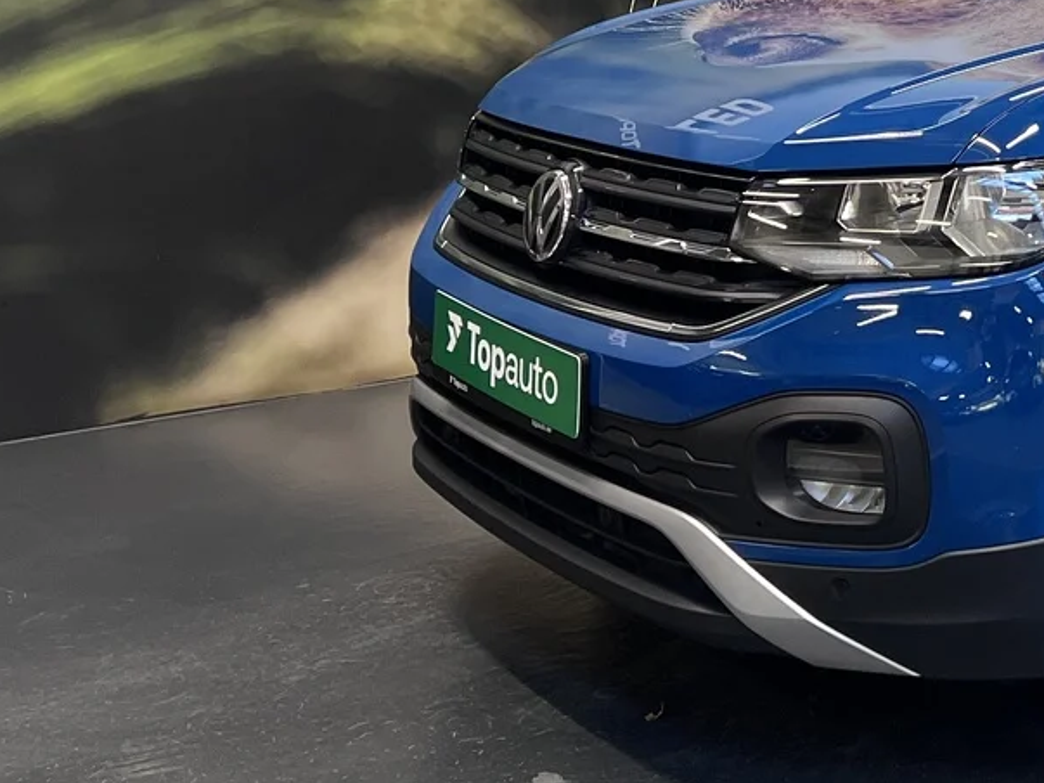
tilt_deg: -3.4
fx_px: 2081
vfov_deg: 20.6
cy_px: 0
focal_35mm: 69
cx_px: 1139
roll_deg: +0.3
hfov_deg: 26.1
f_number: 1.5
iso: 125
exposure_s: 1/102
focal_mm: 5.7
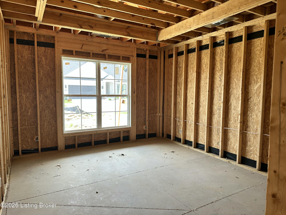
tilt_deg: -4.3
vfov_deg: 56.8
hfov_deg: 71.6
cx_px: 143
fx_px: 198
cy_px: 108
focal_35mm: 24
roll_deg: -0.7
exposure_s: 1/121
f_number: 1.78
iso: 64
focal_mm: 6.86
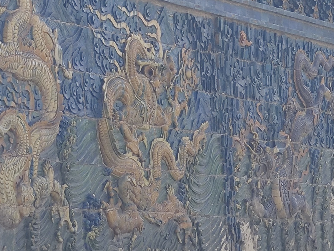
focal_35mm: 159
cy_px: 119
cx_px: 142
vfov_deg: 9.3
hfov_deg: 12.4
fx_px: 1535
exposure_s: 1/1421
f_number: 2
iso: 50
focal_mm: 7.06
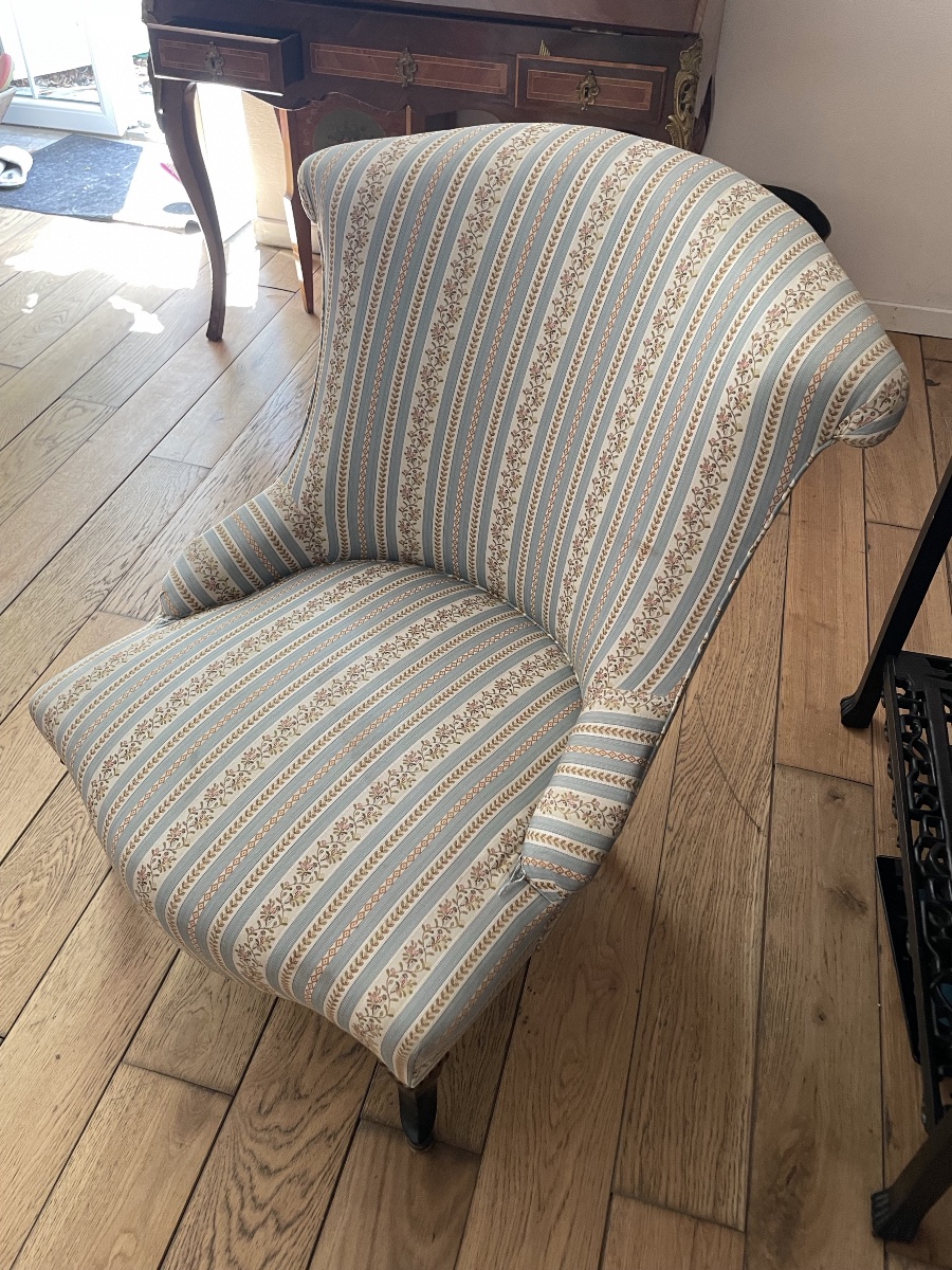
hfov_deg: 53.1
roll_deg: -0.4
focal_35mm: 26
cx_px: 476
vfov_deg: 67.3
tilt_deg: -44.1
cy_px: 635
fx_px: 953
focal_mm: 4.2
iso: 125
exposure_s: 1/69
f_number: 1.6
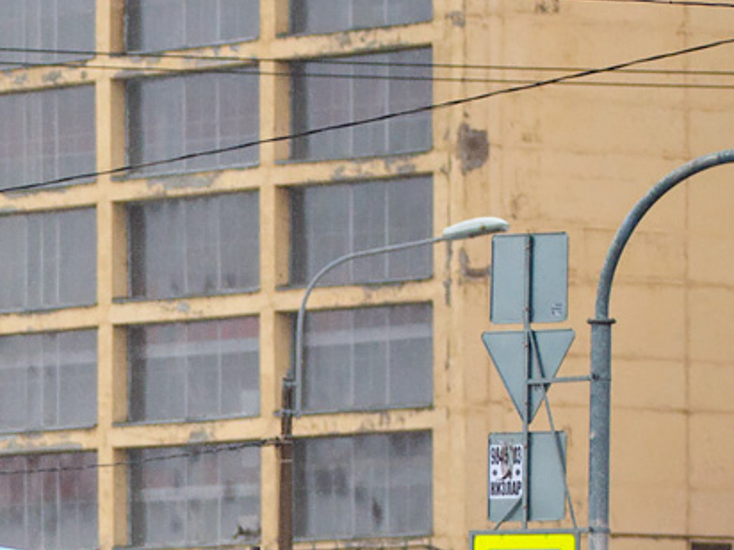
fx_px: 5640
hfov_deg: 7.4
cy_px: 700
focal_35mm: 266
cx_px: -169
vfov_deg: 5.6
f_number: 2.8
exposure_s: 1/320
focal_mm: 95
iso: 400
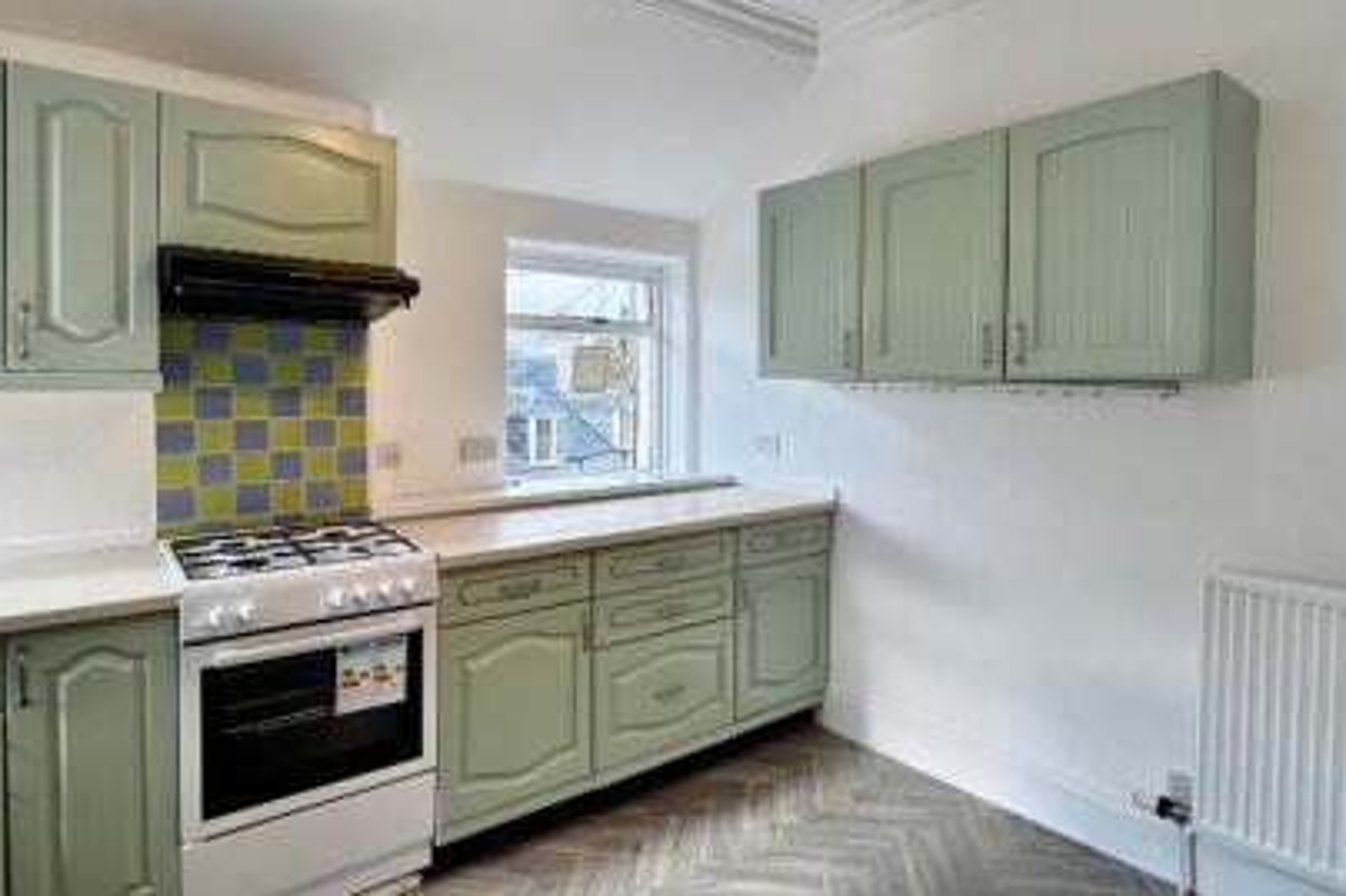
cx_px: 675
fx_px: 785
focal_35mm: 21
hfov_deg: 81.2
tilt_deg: -1.0
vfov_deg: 59.3
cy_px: 401
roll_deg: -0.3
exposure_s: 1/132
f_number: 2.2
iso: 40
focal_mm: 2.22
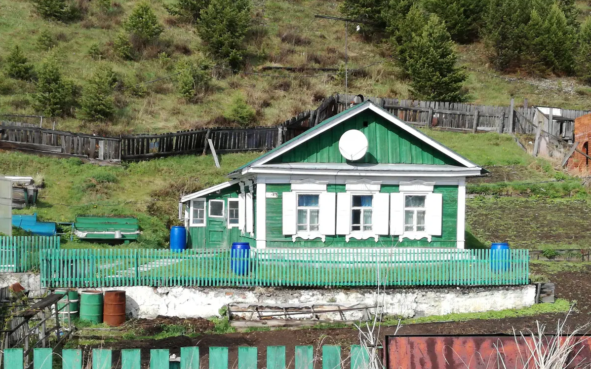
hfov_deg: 39.6
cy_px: 219
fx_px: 821
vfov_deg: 25.3
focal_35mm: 51
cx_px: 295
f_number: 2
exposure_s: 1/740
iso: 50
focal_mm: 3.79
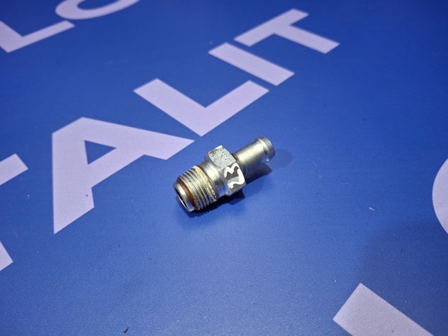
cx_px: 224
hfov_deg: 69.4
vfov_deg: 54.8
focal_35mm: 25
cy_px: 168
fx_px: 323
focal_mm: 4.69
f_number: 1.8
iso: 320
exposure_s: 1/50
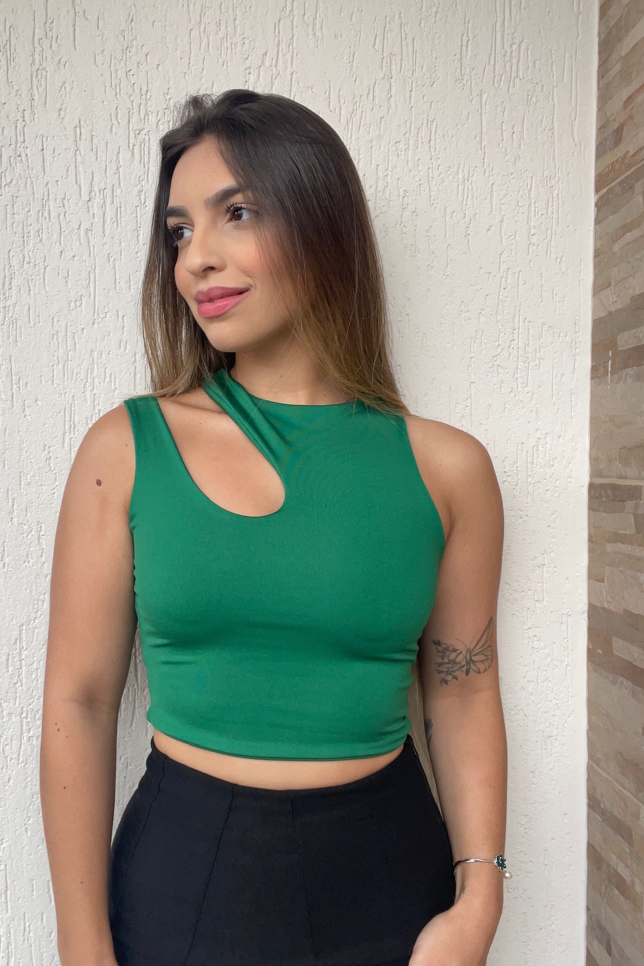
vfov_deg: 58.7
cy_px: 483
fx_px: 859
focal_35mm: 32
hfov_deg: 41.0
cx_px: 273
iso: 50
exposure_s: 1/121
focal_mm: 2.71
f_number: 2.2
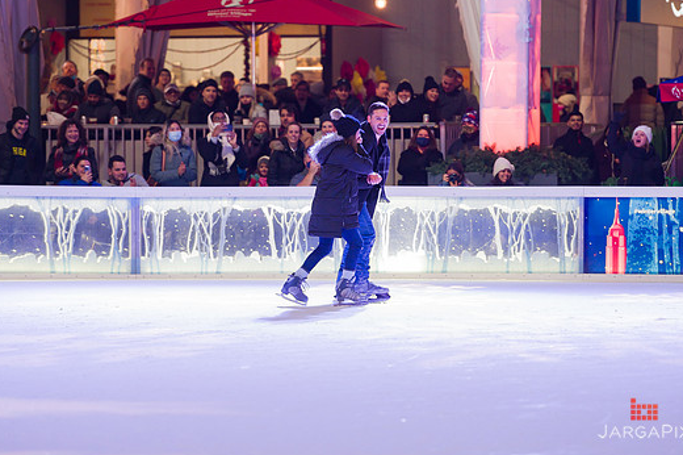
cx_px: 343
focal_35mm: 223
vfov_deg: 6.2
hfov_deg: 9.2
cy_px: 213
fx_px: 4228
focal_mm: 200
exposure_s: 1/200
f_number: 3.2
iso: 2000
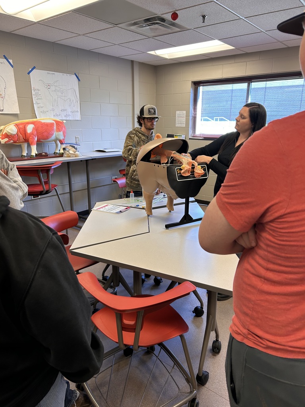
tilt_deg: -15.7
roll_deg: -0.6
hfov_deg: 53.1
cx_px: 152
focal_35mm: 26
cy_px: 204
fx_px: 305
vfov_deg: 67.3
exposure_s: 1/120
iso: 100
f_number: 1.5
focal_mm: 5.7
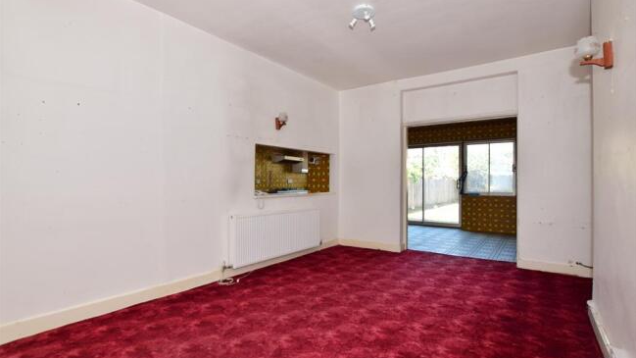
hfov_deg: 91.8
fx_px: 308
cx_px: 320
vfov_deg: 60.3
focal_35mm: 18
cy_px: 179
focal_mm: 11.5
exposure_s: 1/80
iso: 400
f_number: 7.1
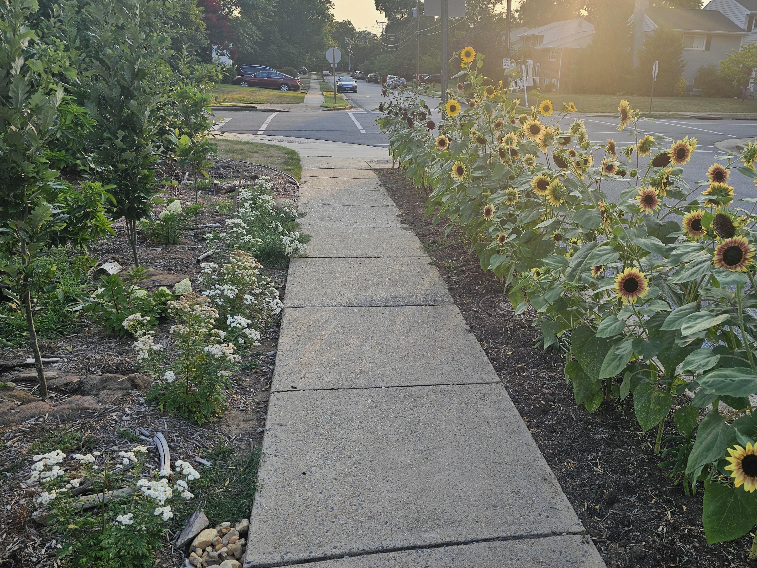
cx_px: 467
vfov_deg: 48.2
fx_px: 634
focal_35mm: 29
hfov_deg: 60.9
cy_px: 280
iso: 12
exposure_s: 1/180
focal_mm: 6.3
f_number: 1.7
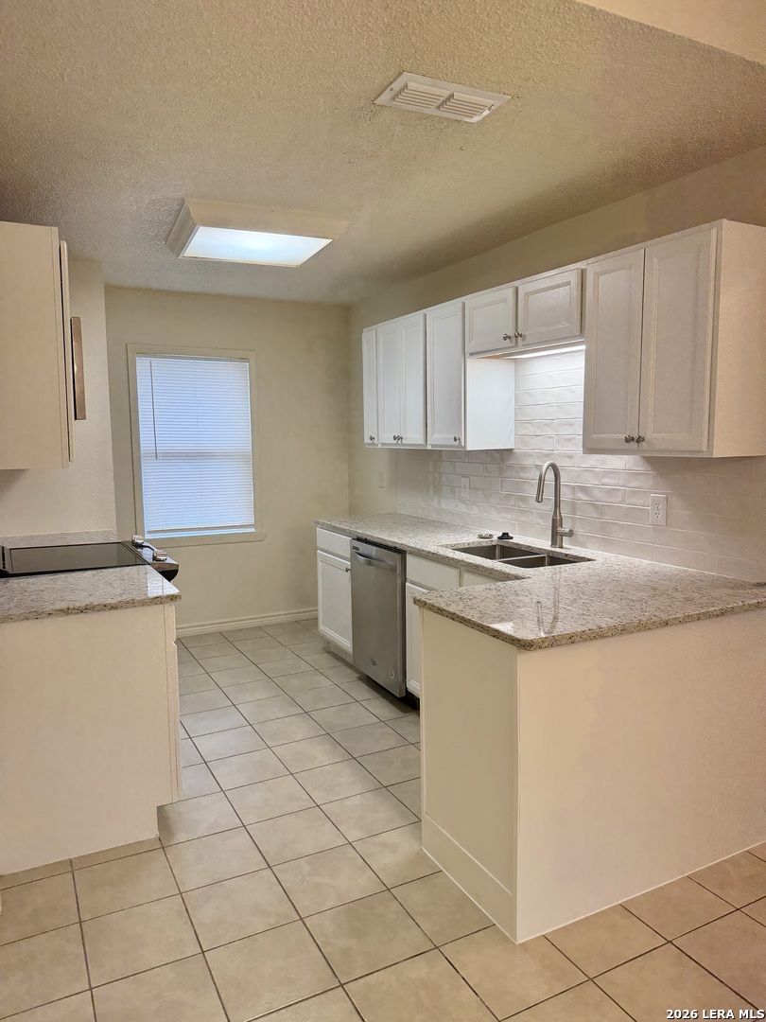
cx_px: 383
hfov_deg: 56.8
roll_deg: +0.8
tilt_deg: -6.7
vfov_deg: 71.6
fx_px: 708
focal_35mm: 24
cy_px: 511
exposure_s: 1/209
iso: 200
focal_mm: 6.76
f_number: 1.78
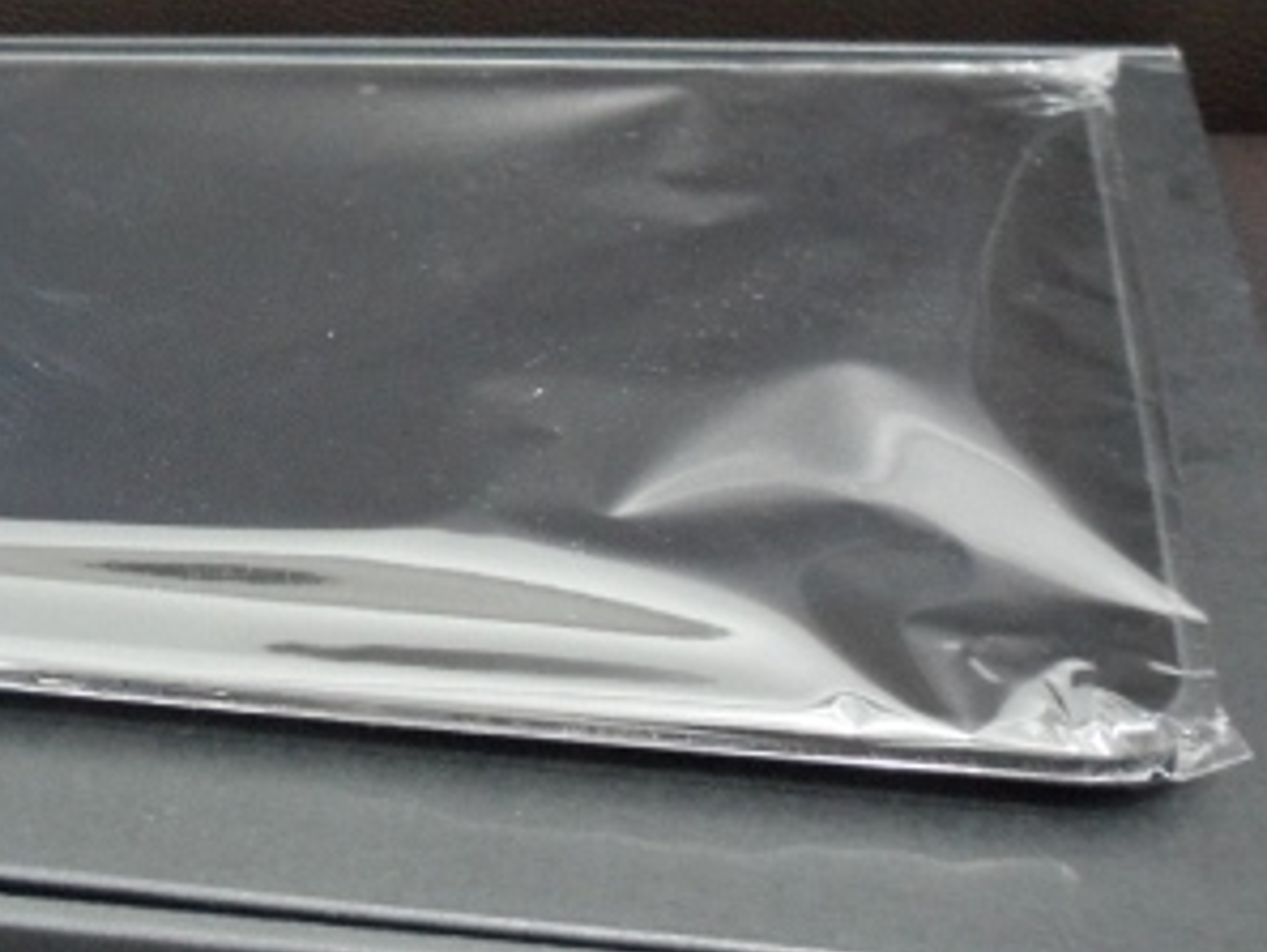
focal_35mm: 56
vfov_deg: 26.1
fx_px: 2051
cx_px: 218
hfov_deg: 33.2
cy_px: 401
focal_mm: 4.9
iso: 400
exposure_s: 1/1.43
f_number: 3.3
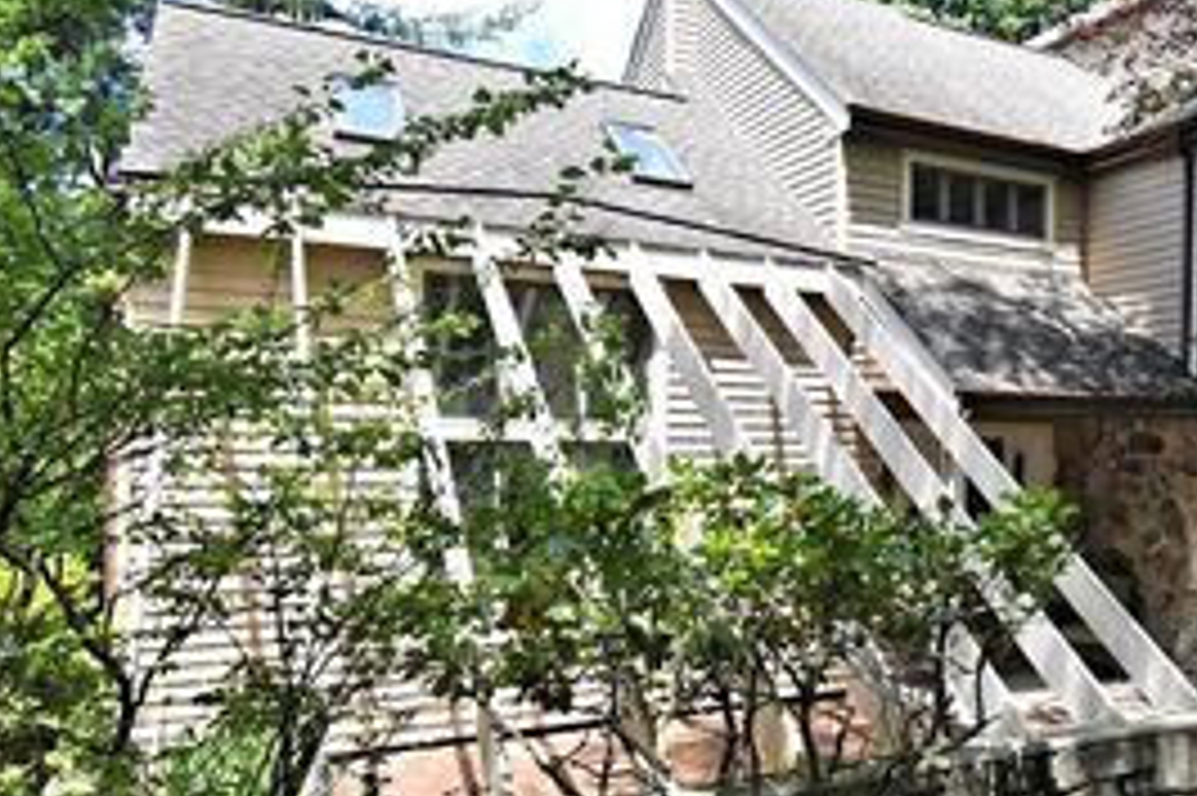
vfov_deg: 41.0
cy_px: 429
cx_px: 954
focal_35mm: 32
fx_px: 1063
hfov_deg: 54.8
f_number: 5.6
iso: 4000
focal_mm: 11.5
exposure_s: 1/8000
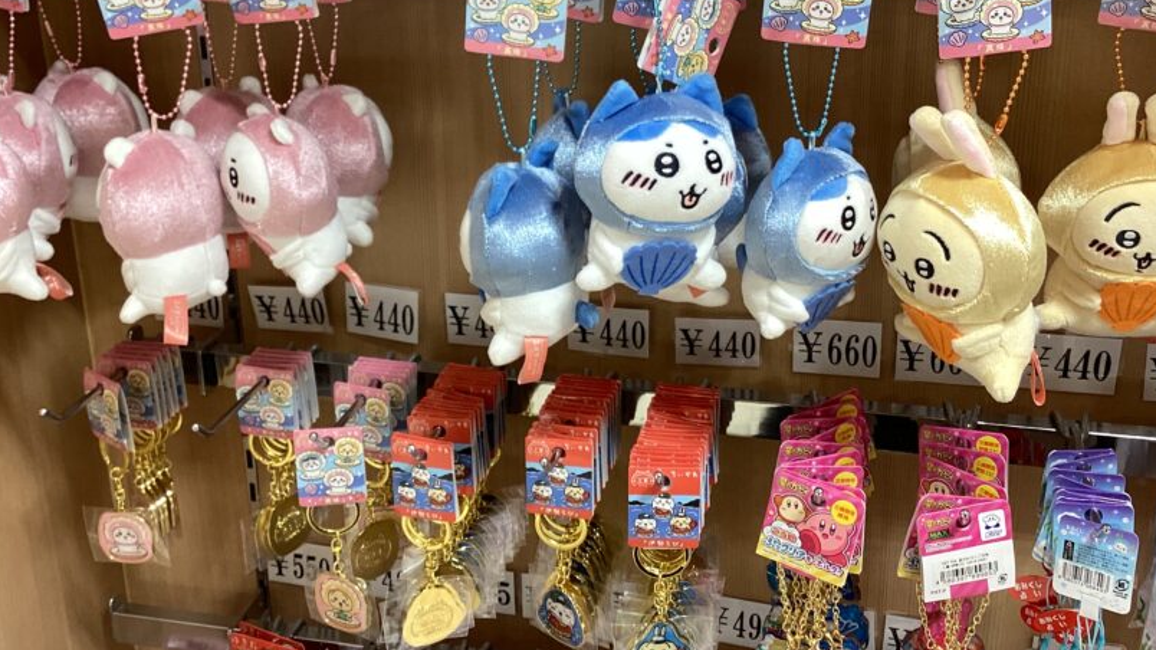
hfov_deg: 47.4
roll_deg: +0.5
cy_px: 259
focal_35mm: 43
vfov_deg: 27.6
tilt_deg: -20.1
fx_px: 1318
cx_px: 571
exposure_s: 1/50
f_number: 2.4
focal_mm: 3.3
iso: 80
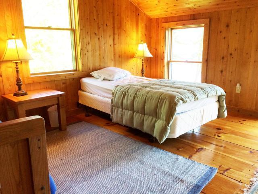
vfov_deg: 48.2
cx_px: 129
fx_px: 216
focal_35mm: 29
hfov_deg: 61.7
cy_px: 97
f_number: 2.2
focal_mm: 4.15
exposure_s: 1/30
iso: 32
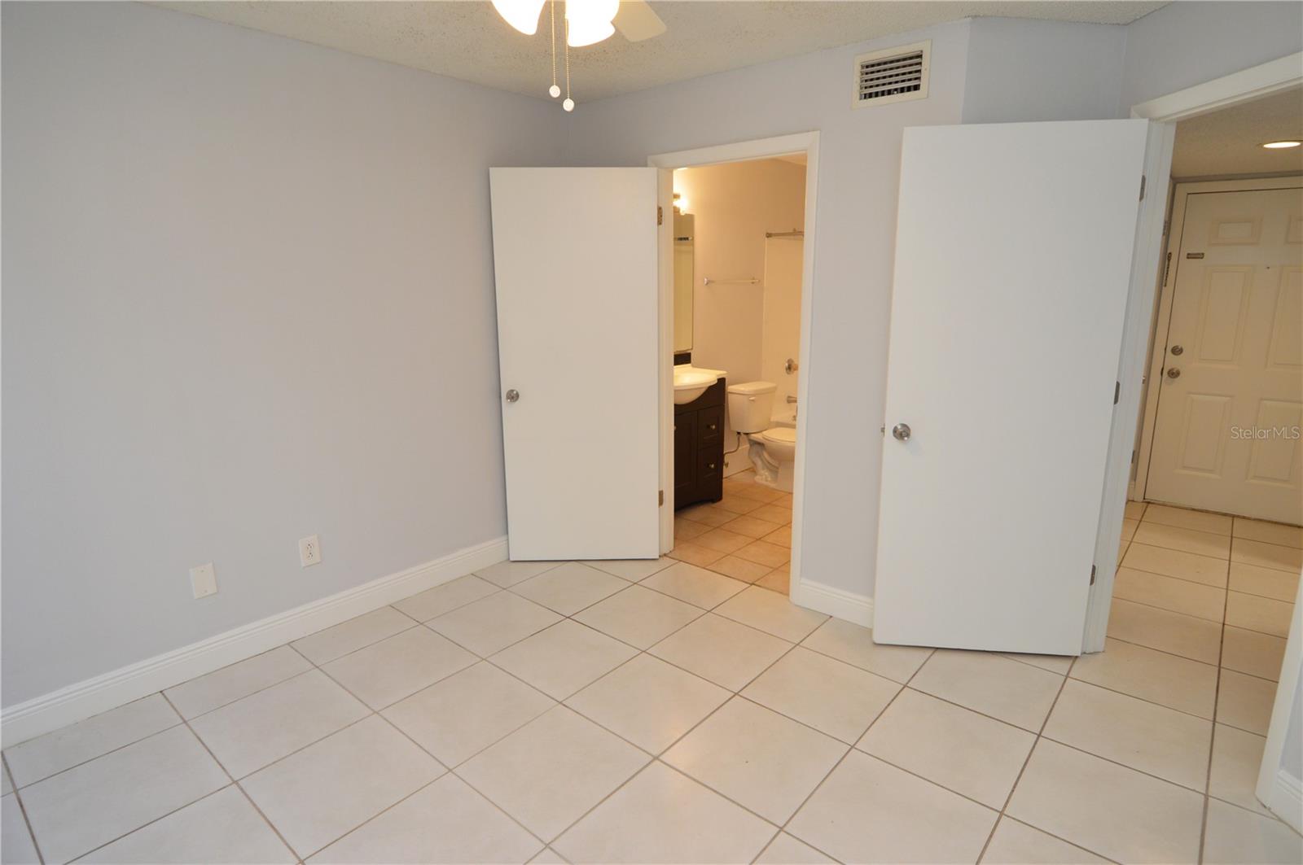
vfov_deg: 67.3
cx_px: 652
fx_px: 651
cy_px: 432
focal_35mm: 18
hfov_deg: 90.1
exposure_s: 1/80
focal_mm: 12
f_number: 4.5
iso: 400
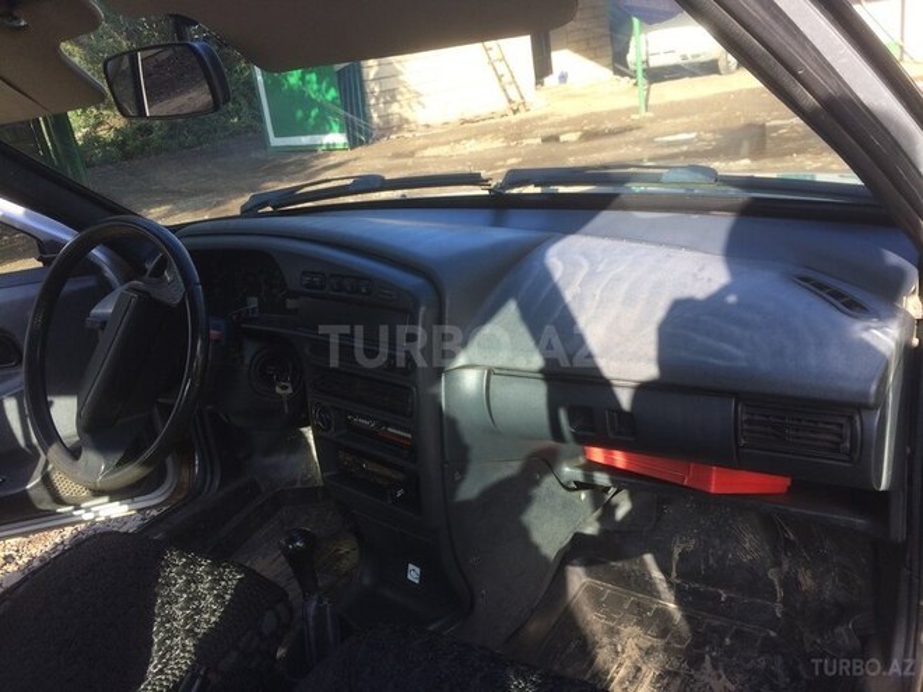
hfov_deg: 61.7
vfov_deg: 48.2
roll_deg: +6.2
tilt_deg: -20.3
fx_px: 773
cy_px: 346
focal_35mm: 29
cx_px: 462
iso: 32
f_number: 2.2
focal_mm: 4.15
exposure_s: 1/306
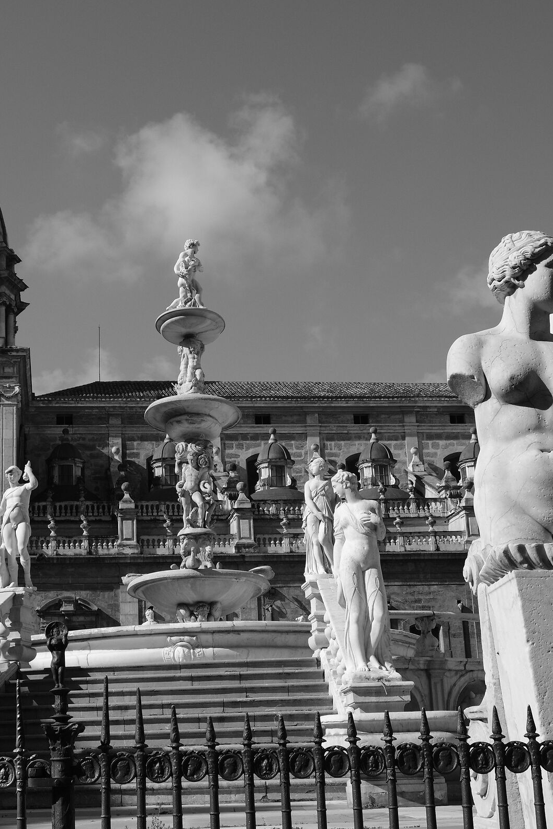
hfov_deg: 25.3
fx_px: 1221
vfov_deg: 37.5
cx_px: 159
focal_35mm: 53
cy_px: 418
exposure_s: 1/1600
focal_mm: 23.3
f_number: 7.1
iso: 400
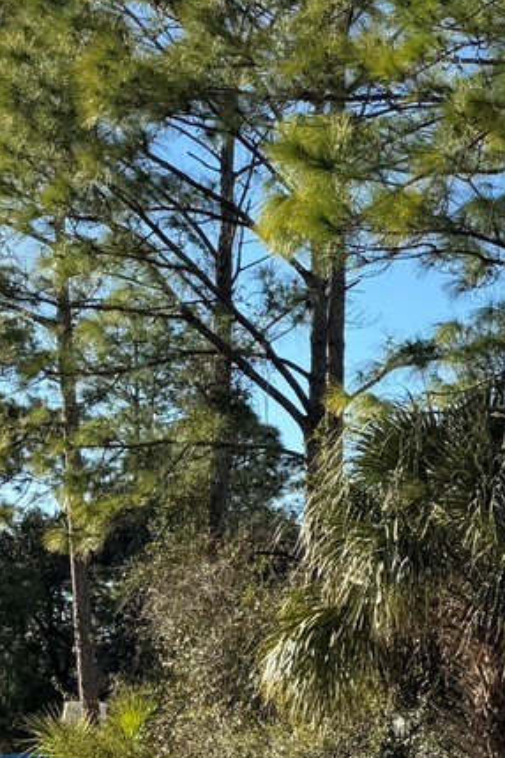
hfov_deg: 12.6
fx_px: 1957
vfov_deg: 21.9
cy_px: 484
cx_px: 1072
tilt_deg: +7.5
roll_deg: +0.6
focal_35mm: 93
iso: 80
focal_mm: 6.76
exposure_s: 1/2041
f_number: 1.78
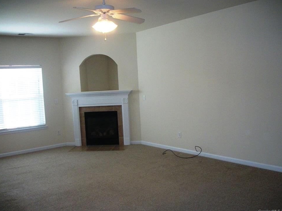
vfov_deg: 41.7
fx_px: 277
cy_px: 102
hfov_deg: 54.0
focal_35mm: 34
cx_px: 142
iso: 188
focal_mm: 5.7
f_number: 2.9
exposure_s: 1/125
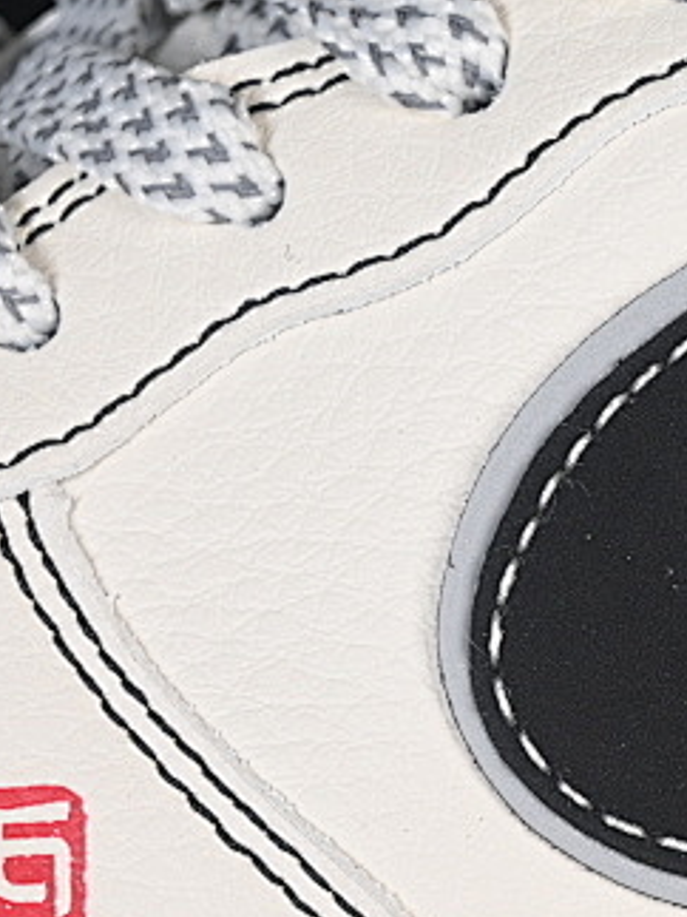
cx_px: 996
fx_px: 6381
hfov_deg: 6.1
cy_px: 630
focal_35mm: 241
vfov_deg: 8.2
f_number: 7.1
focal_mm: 50
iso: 160
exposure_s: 1/80
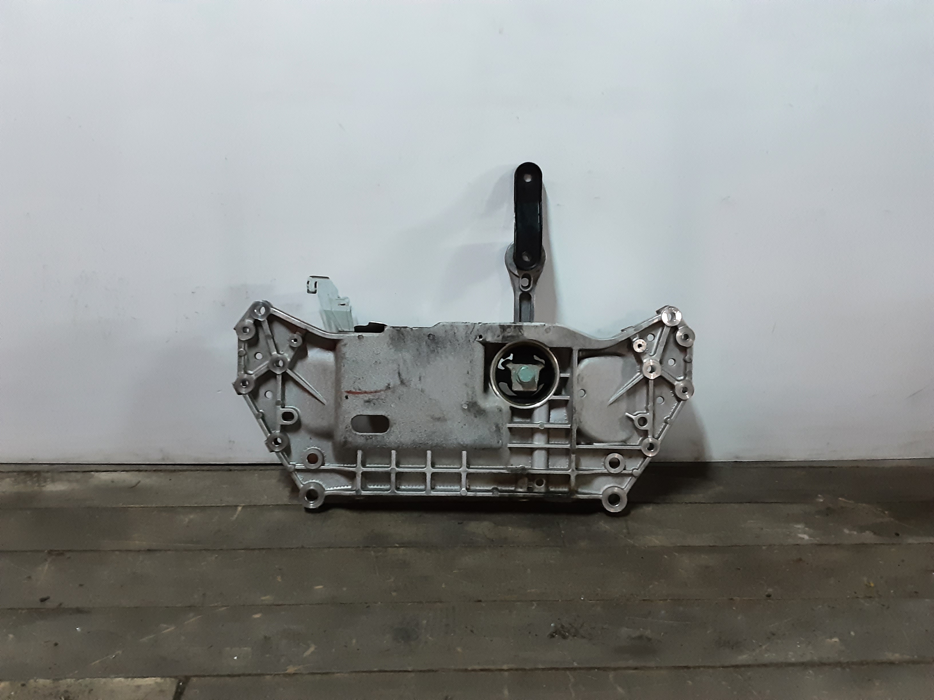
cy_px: 350
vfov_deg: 51.4
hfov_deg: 65.3
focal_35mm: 27
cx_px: 467
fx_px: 729
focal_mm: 2.91
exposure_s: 1/25
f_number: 1.9
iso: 320
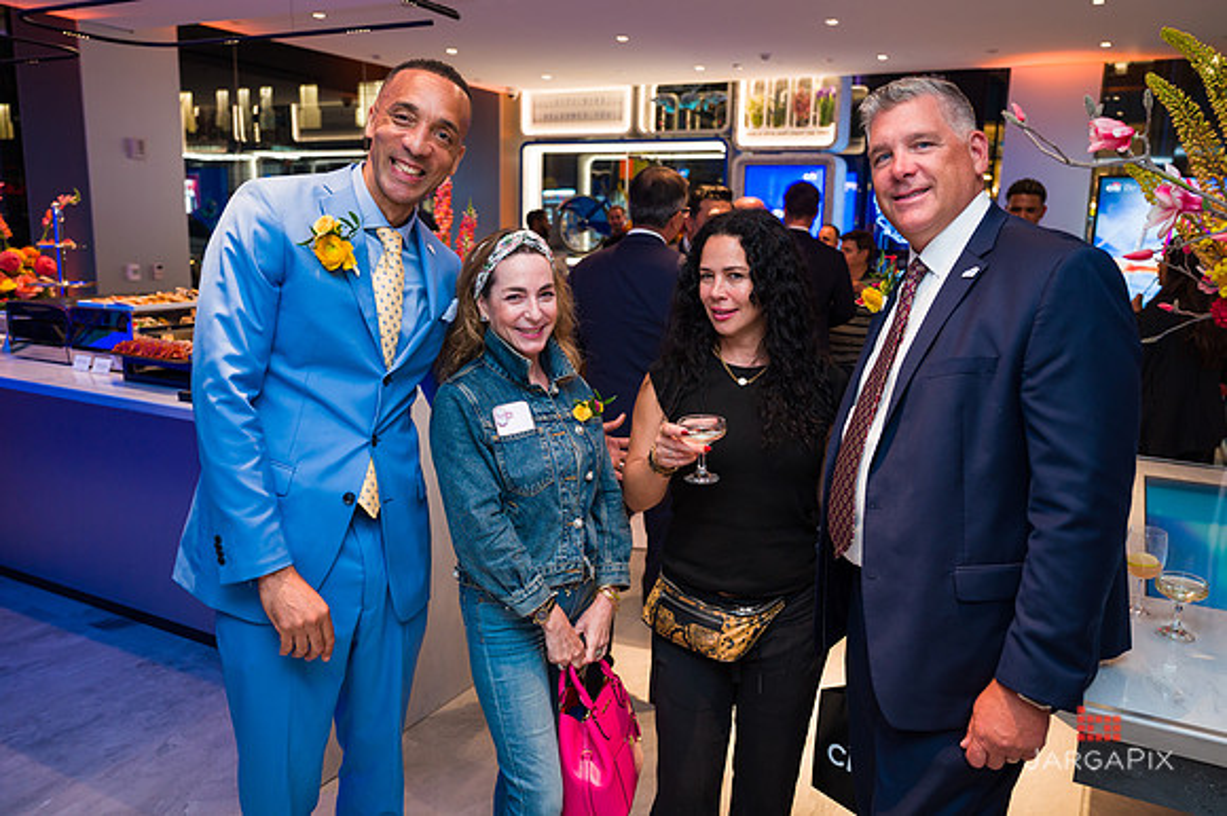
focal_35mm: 28
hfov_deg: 64.9
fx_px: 965
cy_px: 408
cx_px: 614
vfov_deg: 45.9
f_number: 3.2
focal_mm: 27.5
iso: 800
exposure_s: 1/160
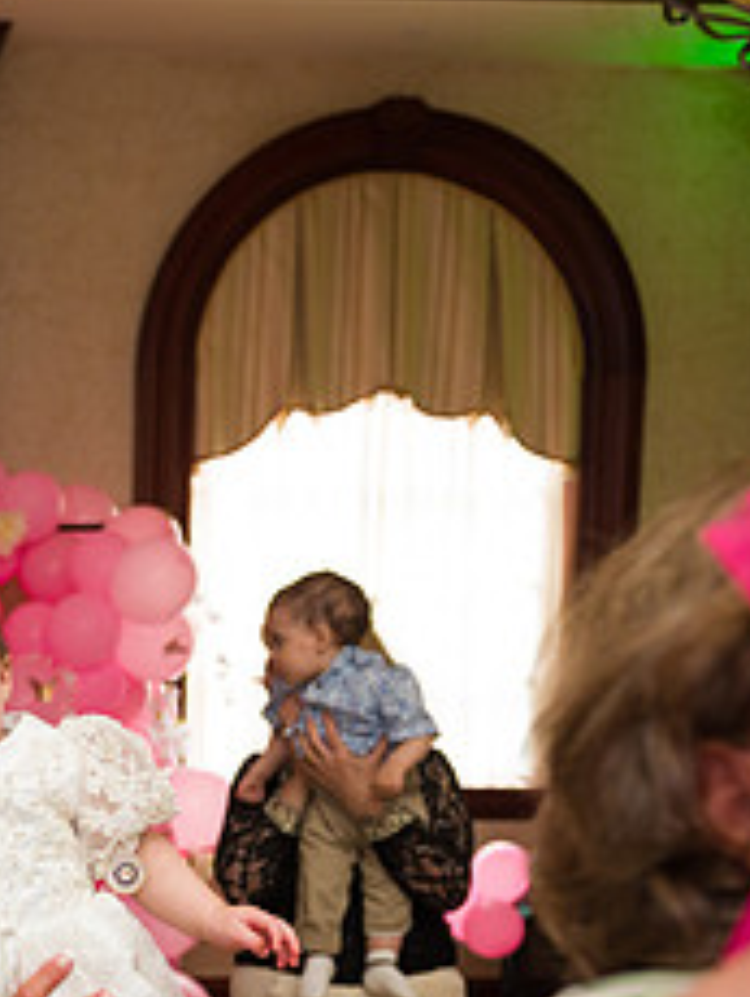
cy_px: 802
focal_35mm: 63
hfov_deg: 21.4
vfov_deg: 30.0
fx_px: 1817
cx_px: -182
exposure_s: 1/125
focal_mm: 26
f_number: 4
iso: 1250
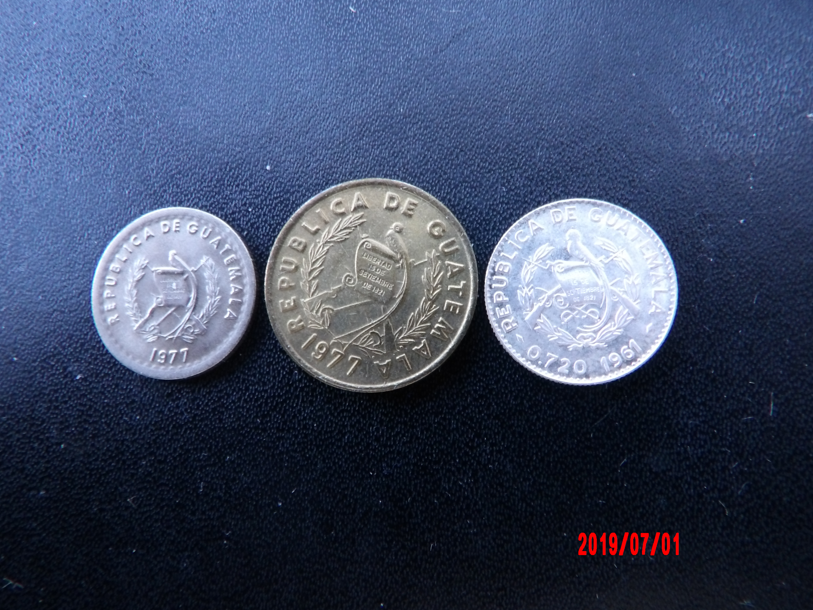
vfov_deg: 48.2
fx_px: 681
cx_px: 409
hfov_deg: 61.7
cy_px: 298
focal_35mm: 29
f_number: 4.3
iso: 378
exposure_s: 1/15
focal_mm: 5.1
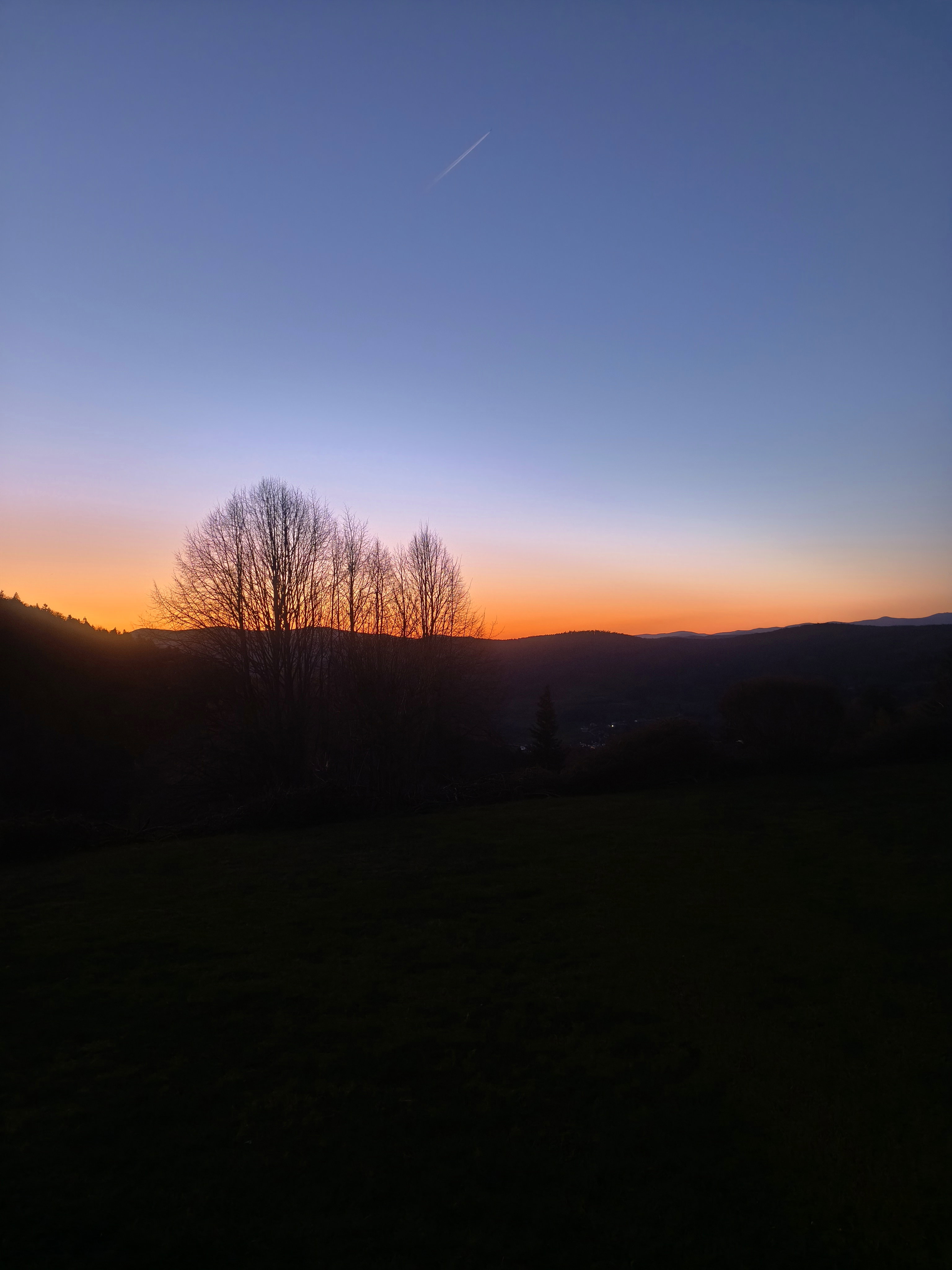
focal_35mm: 23
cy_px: 635
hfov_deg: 58.9
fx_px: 843
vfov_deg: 73.9
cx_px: 476
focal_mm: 6.45
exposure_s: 1/25
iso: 1600
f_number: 1.62
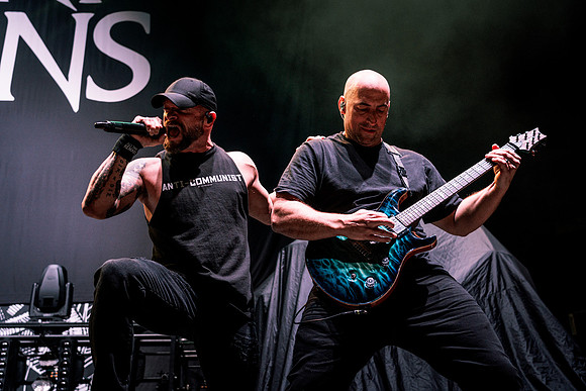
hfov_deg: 49.5
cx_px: 293
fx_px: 635
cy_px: 196
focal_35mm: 39
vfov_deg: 34.2
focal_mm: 39
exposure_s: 1/200
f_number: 4
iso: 1600
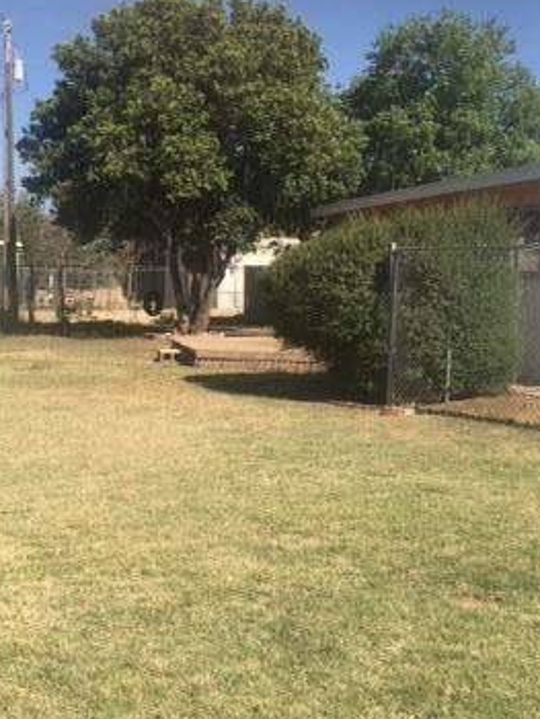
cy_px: 372
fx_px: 1101
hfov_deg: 27.0
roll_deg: -1.2
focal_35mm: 53
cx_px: 111
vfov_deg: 36.1
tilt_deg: -4.5
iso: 25
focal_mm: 4.15
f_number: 2.2
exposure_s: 1/1832
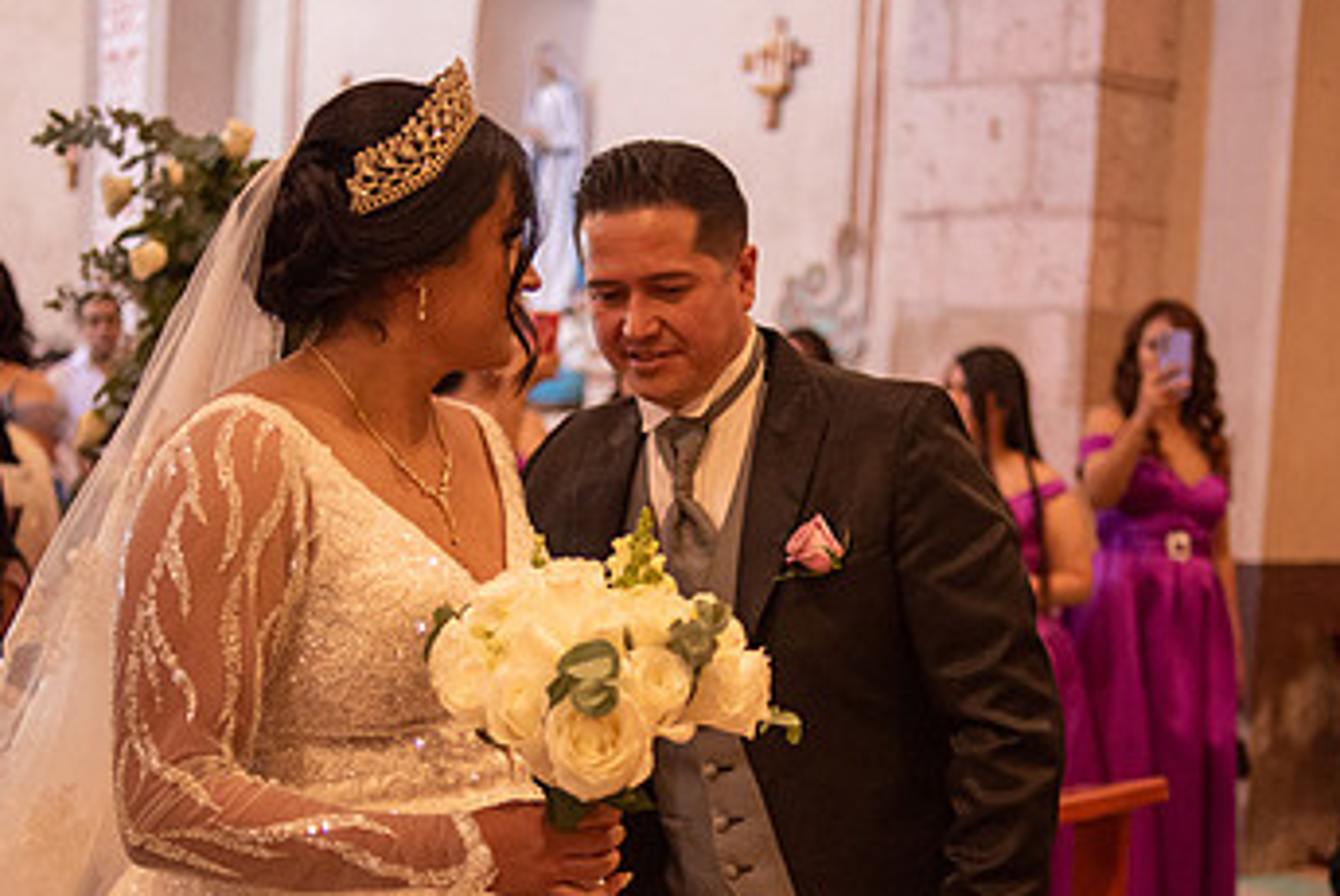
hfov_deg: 33.9
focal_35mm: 59
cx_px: 709
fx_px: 2198
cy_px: 633
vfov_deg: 22.9
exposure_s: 1/320
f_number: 2
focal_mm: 35
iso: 1600
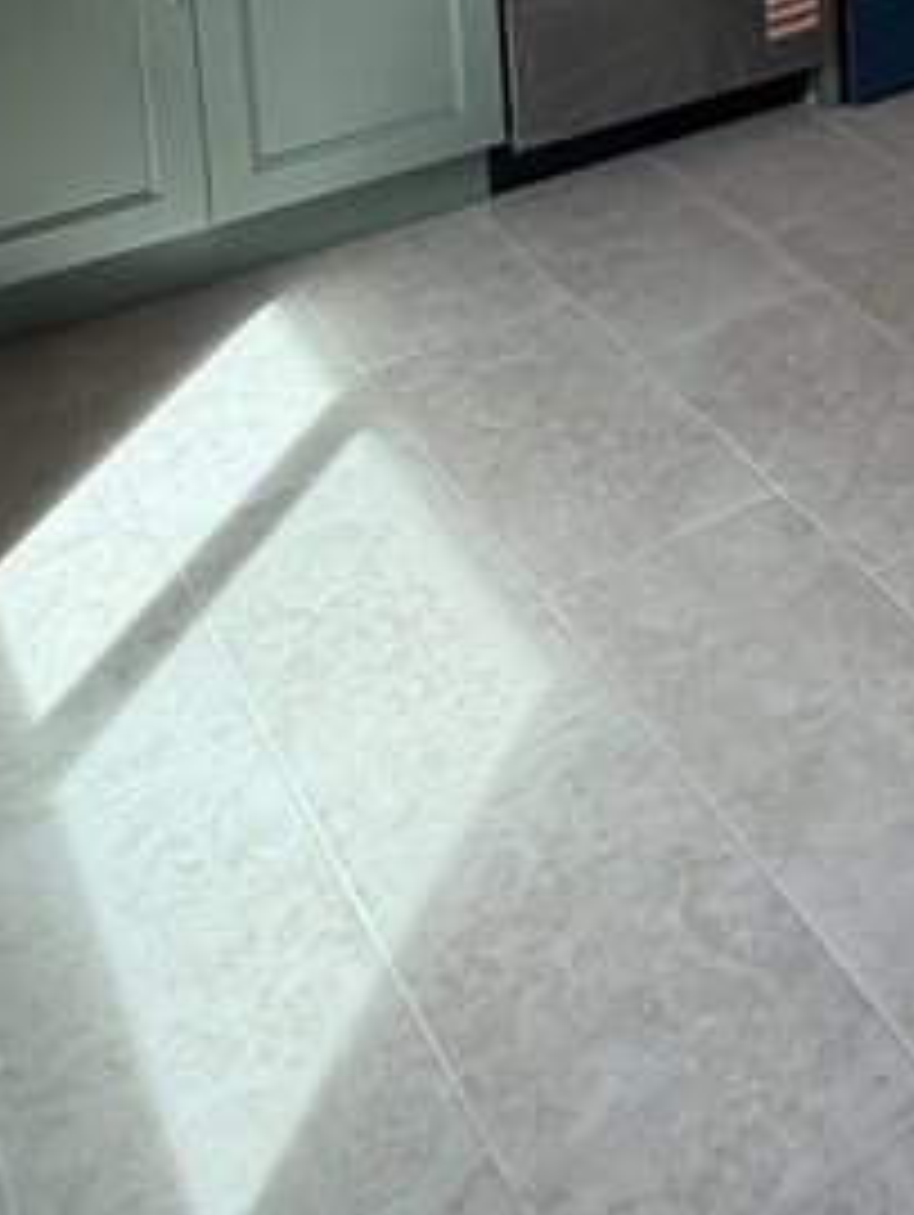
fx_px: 1968
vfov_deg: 28.1
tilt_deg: -8.5
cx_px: 1063
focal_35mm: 56
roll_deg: +0.2
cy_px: -382
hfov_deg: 24.0
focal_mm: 2.22
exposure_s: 1/120
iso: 100
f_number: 2.2
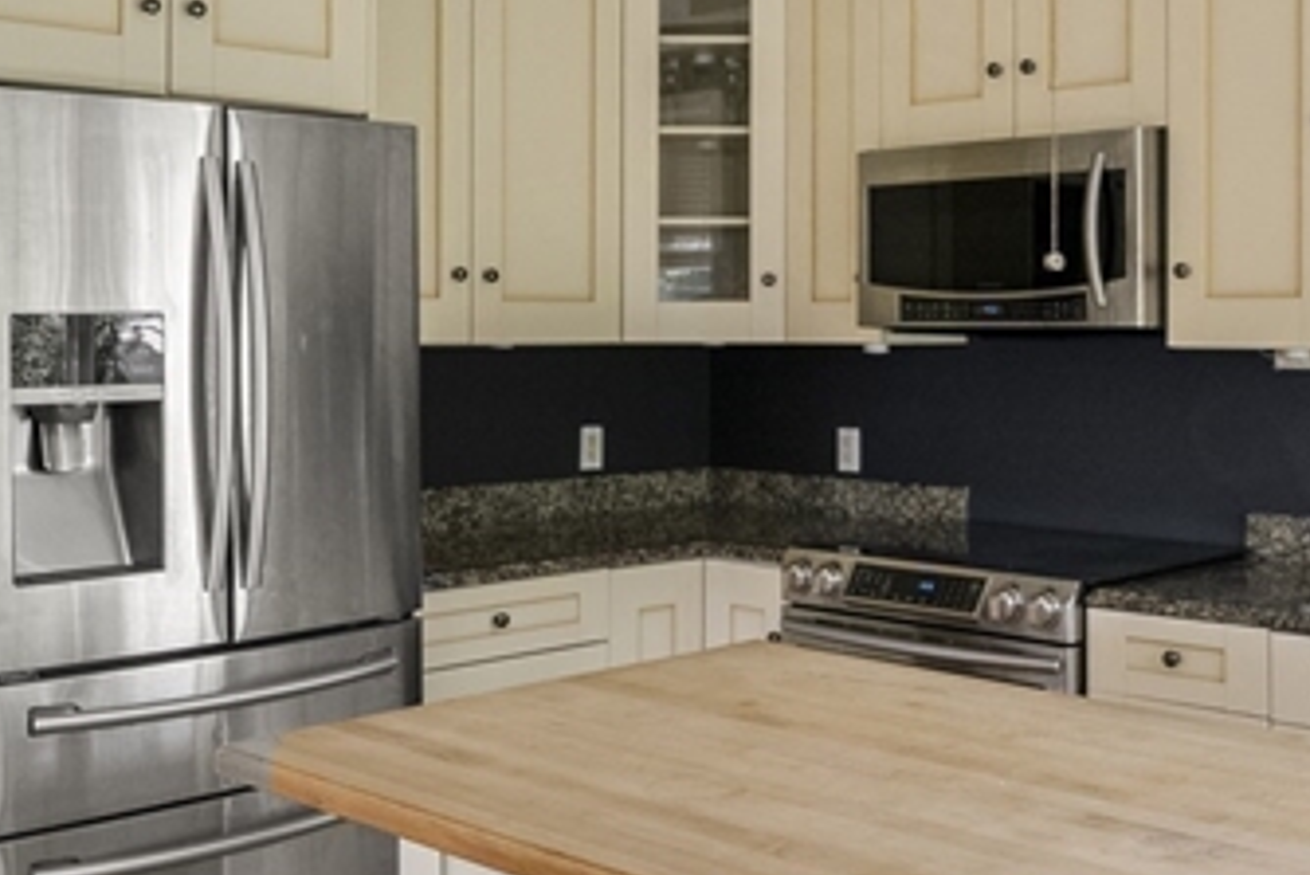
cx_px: 784
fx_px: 1753
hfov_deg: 40.8
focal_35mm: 48
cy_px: 392
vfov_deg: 28.0
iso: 800
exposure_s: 1/60
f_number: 6.3
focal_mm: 15.7
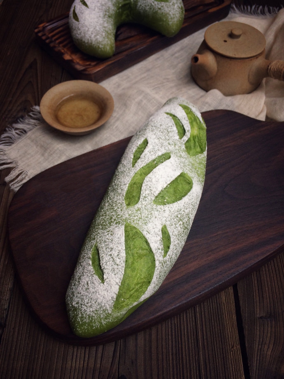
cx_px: 142
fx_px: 317
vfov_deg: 61.7
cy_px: 190
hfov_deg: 48.2
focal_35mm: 29
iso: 40
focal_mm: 4.15
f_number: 2.2
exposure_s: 1/50
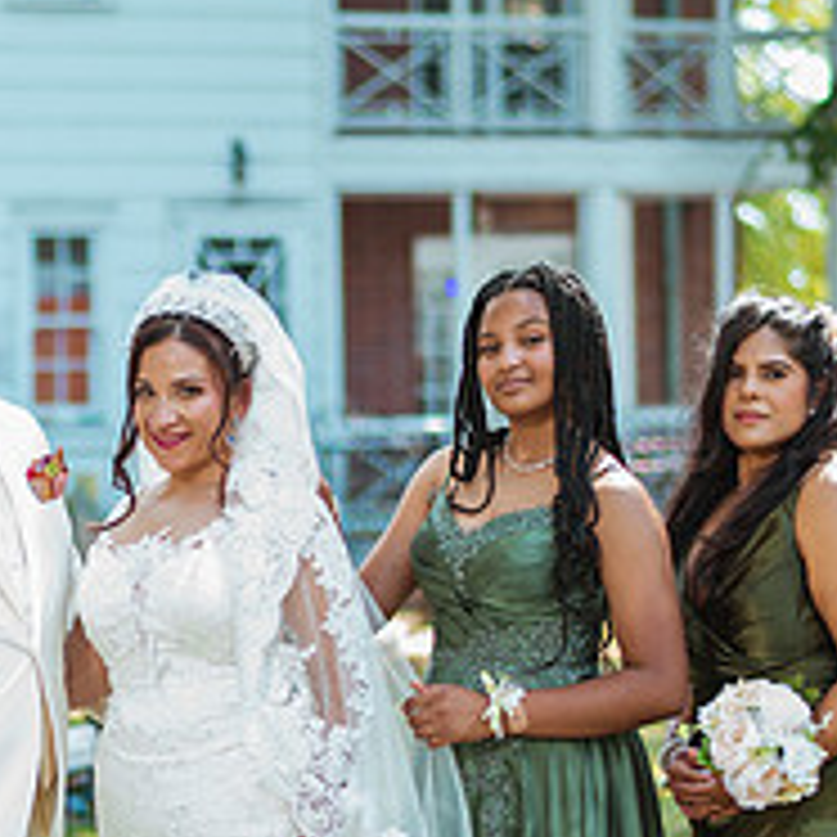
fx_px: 4213
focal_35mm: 154
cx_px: 72
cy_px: 808
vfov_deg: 11.3
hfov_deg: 11.3
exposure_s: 1/200
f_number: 2
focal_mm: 58
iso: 50
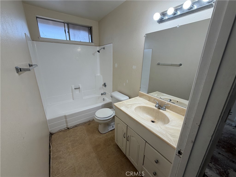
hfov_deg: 102.1
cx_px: 118
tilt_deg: -17.8
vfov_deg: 85.7
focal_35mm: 14
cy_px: 88
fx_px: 95
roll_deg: -0.3
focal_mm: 2.22
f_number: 2.2
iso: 80
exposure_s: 1/120
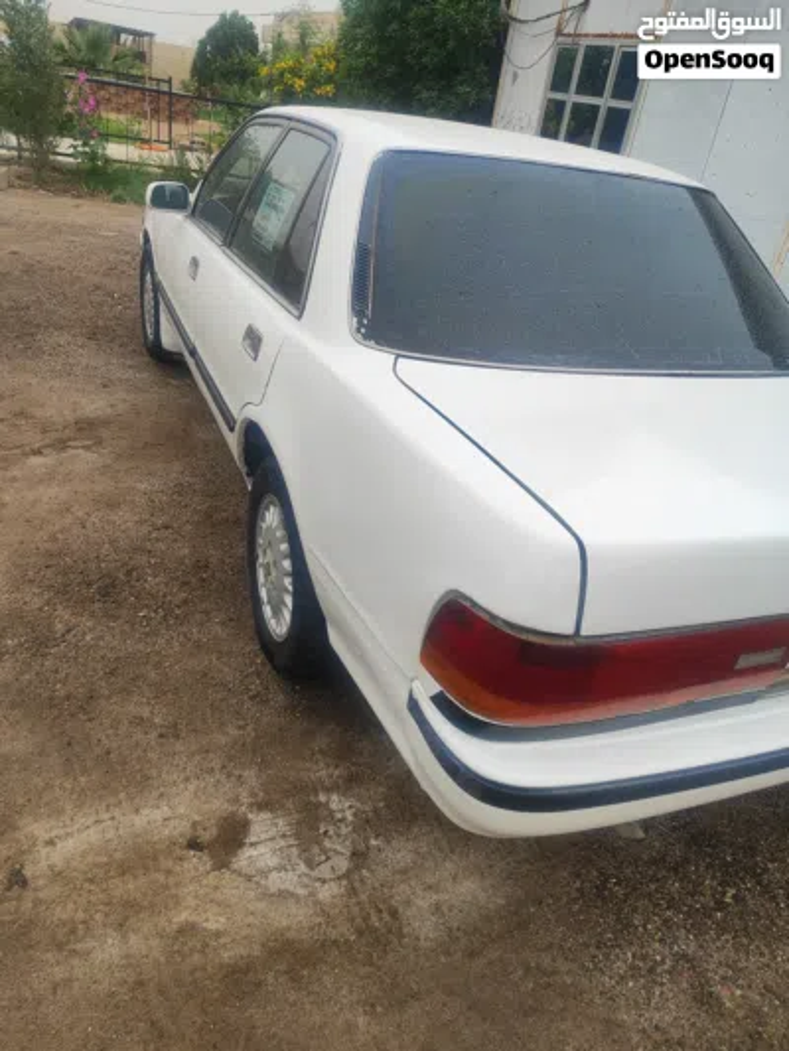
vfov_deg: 71.6
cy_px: 526
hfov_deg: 56.8
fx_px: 729
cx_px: 394
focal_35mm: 24
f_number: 1.89
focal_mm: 5.89
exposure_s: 1/122
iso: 50
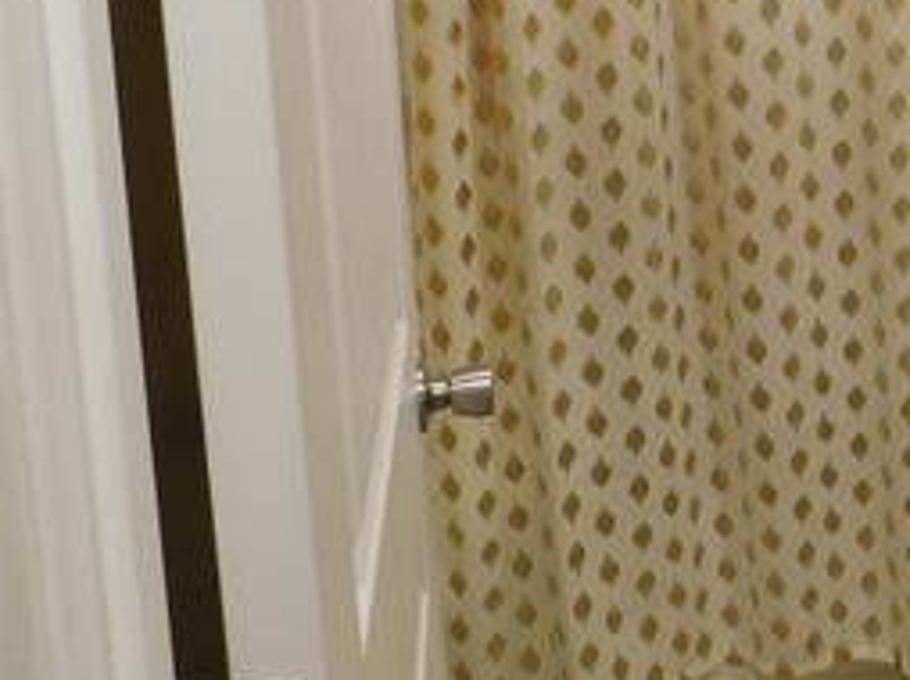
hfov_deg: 28.9
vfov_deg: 24.3
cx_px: 1082
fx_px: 1523
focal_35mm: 58
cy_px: 32
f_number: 3
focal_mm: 4
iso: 250
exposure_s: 1/30
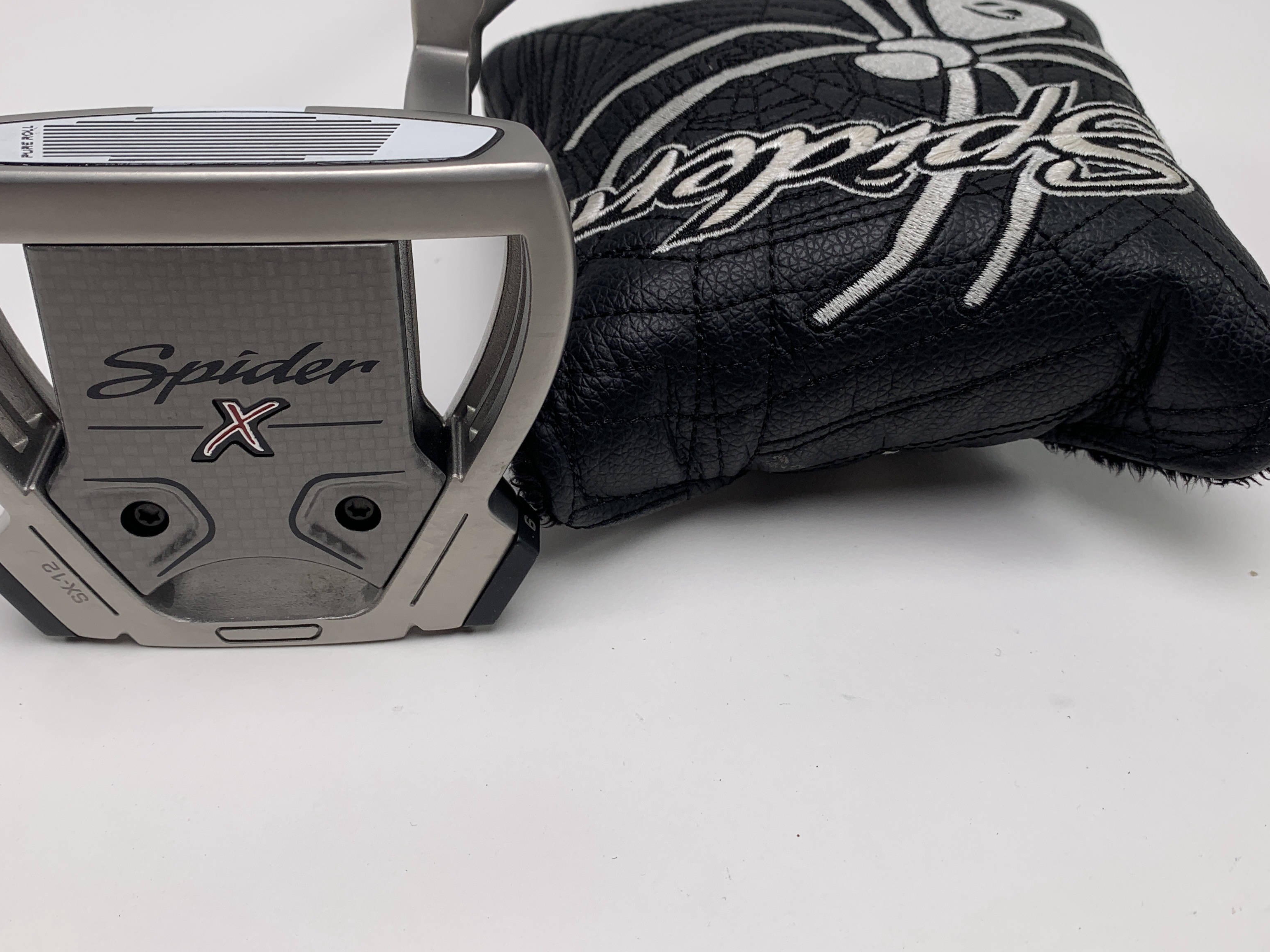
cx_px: 566
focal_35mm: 34
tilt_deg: -43.6
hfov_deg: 53.8
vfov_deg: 41.7
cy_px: 409
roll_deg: -1.2
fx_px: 1247
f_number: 1.8
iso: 25
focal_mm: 4.25
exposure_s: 1/251
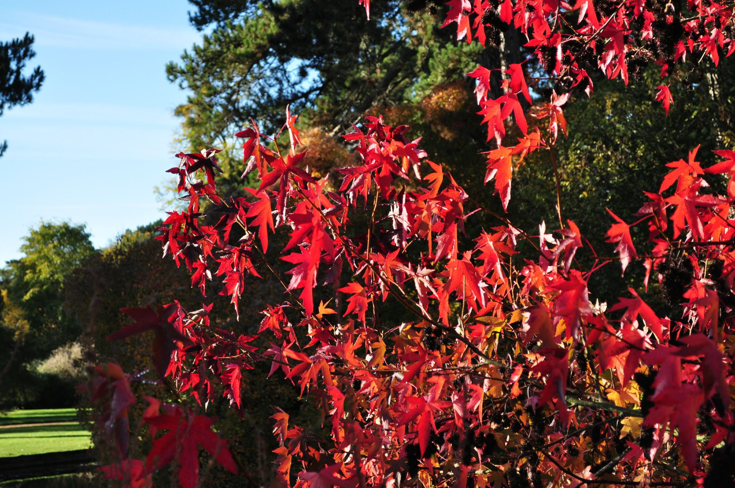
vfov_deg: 16.5
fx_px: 1683
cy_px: 244
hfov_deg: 24.6
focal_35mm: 82
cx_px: 368
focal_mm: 55
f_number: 7.1
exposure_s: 1/500
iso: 400
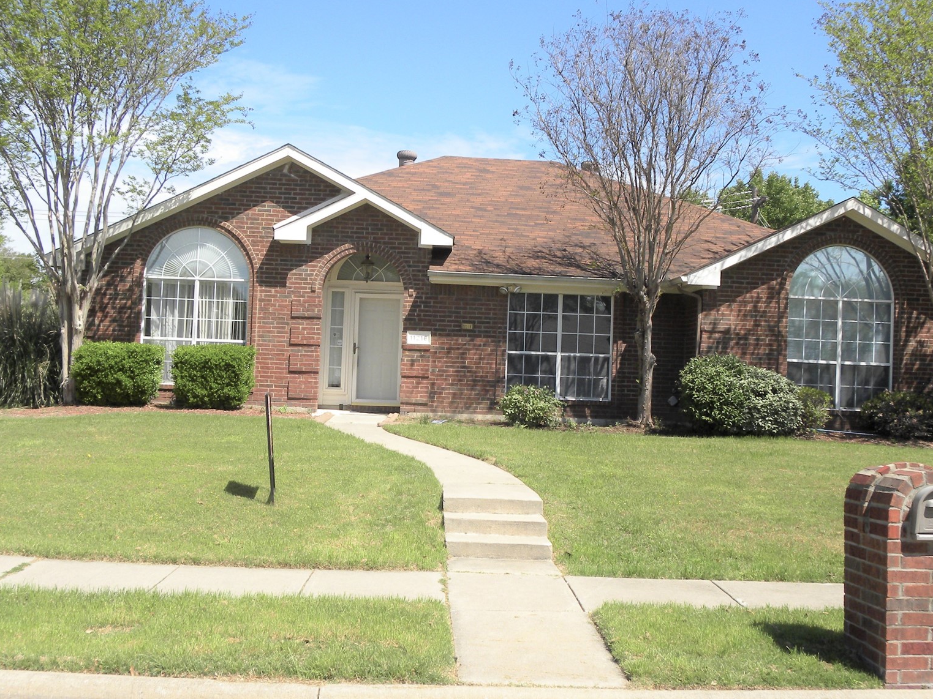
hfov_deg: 47.9
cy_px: 348
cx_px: 459
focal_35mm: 39
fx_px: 1051
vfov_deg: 36.8
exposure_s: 1/269
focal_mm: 5.2
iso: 64
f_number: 5
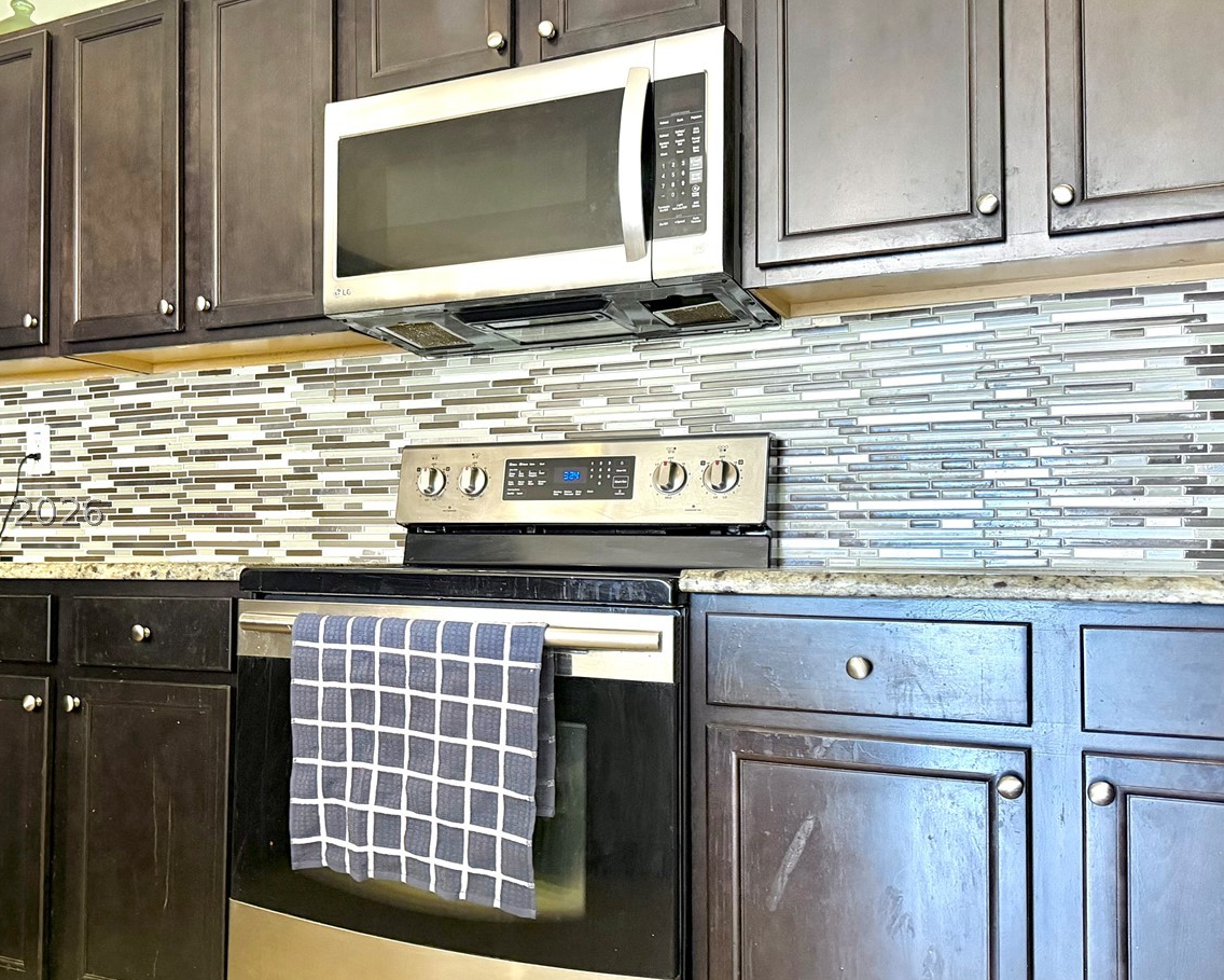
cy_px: 511
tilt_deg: +1.0
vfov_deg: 44.5
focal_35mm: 33
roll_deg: +0.0
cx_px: 433
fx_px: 1196
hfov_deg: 53.4
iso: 640
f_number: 1.78
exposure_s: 1/40
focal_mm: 6.76
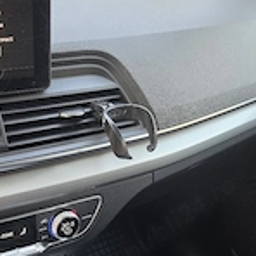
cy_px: 240
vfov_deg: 29.5
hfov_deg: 30.8
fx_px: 460
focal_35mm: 55
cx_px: 80
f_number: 1.4
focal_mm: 6.5
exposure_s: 1/182
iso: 100
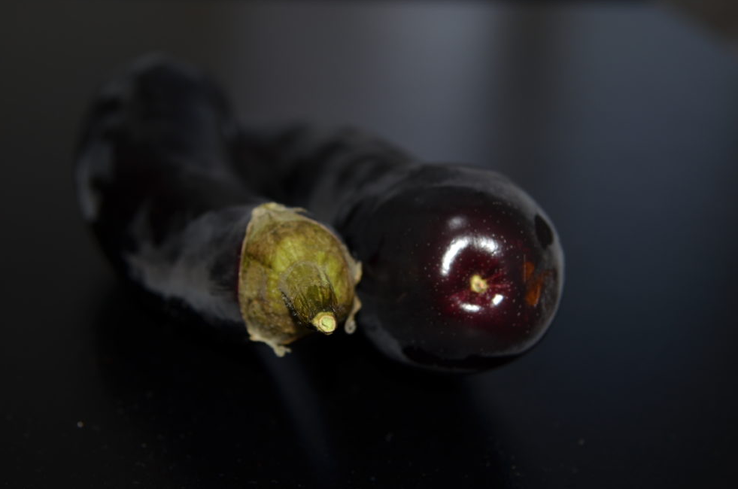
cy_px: 252
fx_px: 1473
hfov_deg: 28.1
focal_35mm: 72
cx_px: 366
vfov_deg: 18.8
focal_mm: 46
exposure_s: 1/60
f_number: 4
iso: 160
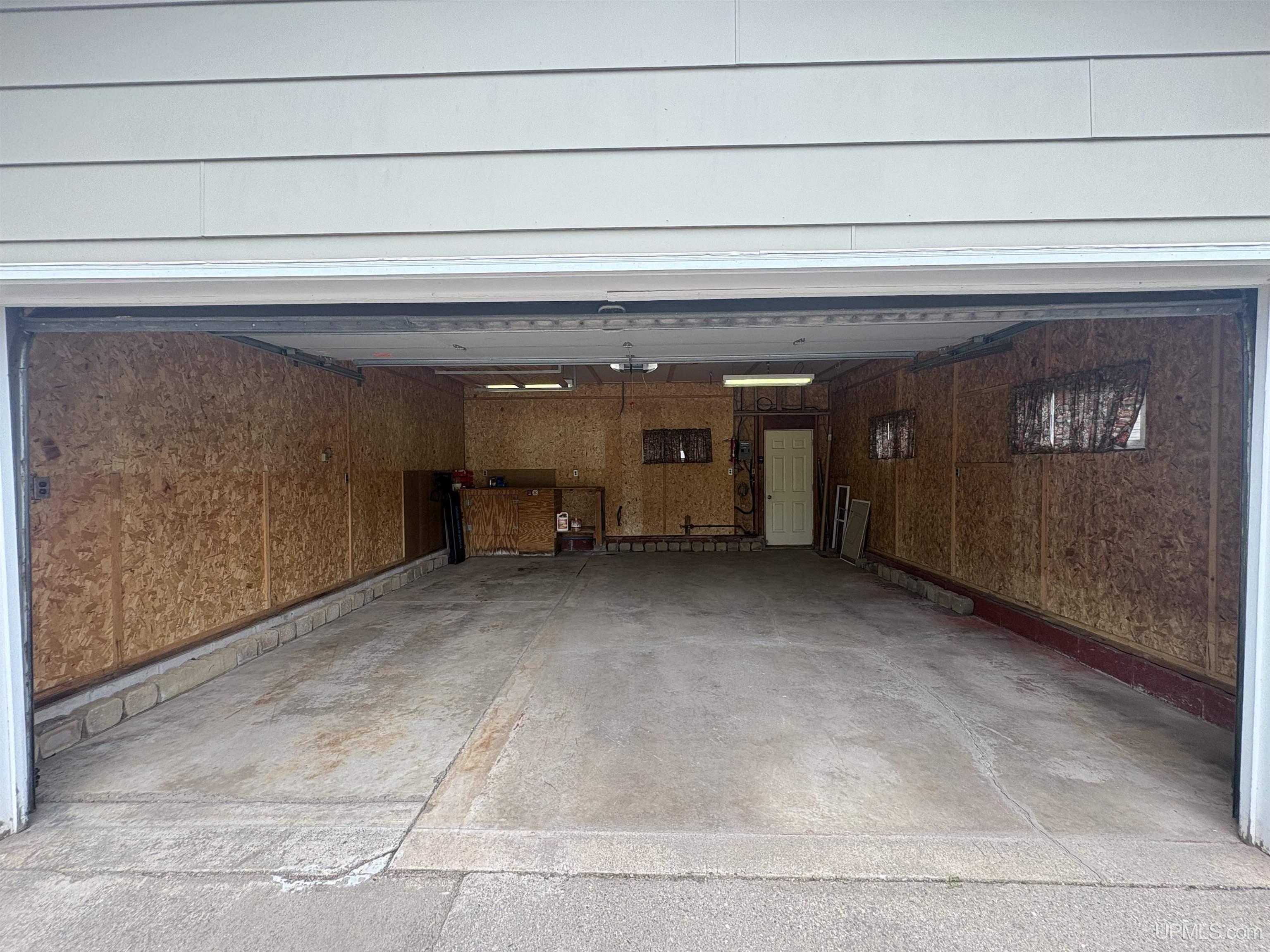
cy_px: 476
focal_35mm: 14
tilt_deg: -1.4
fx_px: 514
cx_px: 635
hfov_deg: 102.1
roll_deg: +0.3
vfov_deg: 85.7
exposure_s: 1/120
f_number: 2.2
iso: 80
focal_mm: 2.22
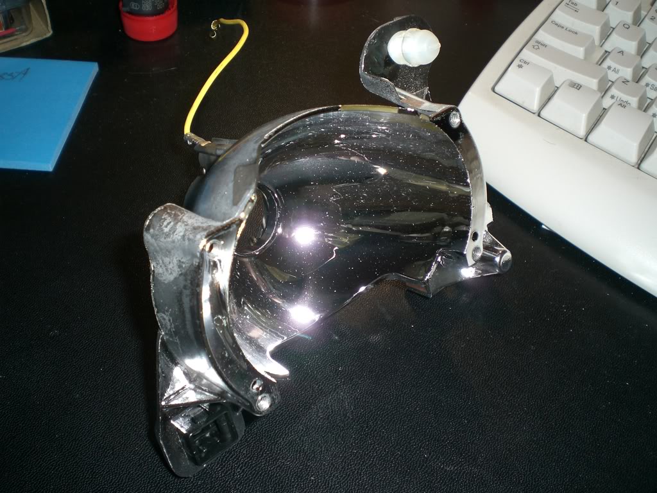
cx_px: 328
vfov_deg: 37.7
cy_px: 246
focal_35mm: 38
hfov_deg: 49.0
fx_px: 721
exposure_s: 1/60
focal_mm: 6.3
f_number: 3.1
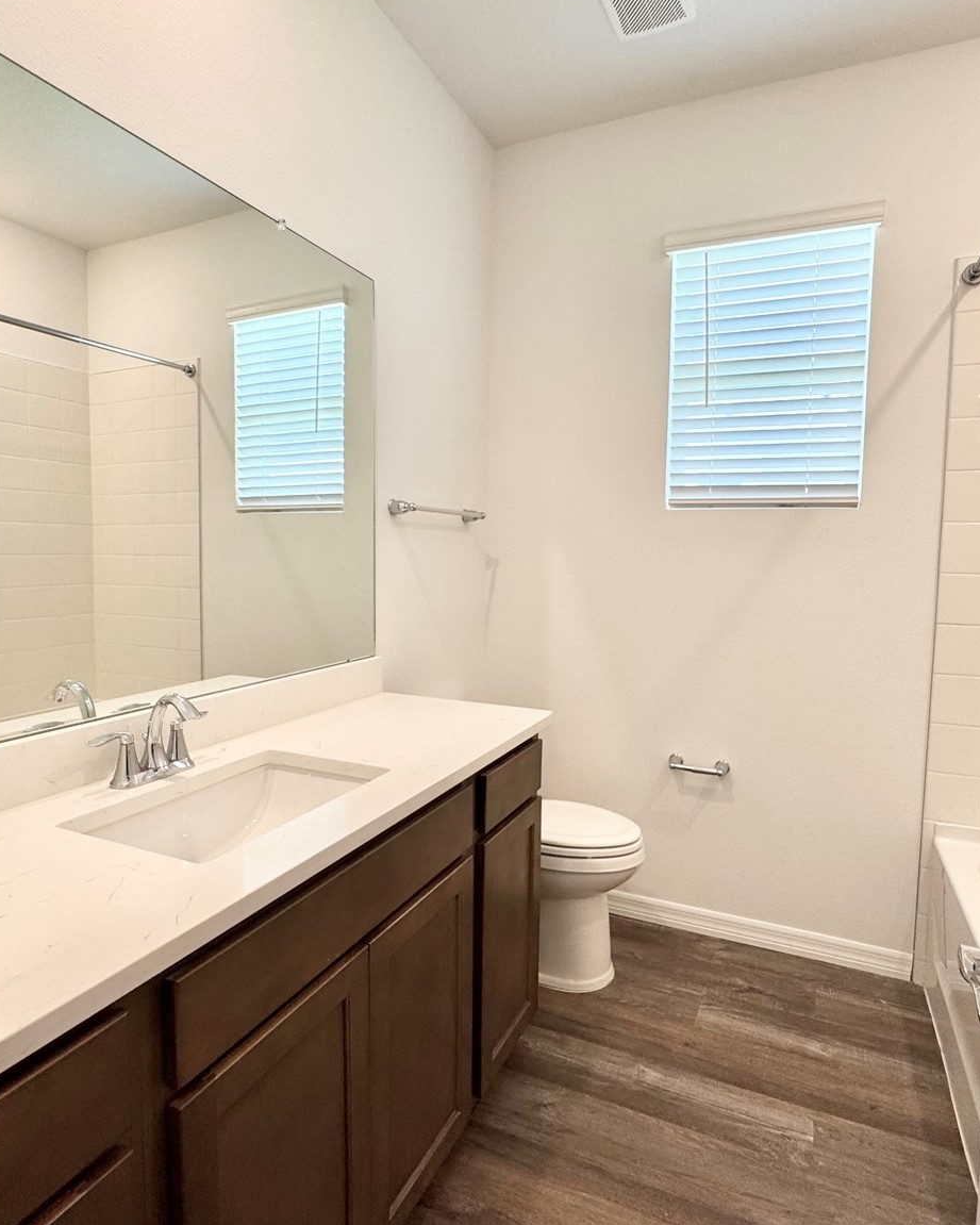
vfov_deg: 83.3
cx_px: 532
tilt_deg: -4.7
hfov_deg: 70.7
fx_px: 689
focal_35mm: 19
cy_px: 605
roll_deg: -1.7
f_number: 2.2
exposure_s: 1/120
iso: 100
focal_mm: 2.22
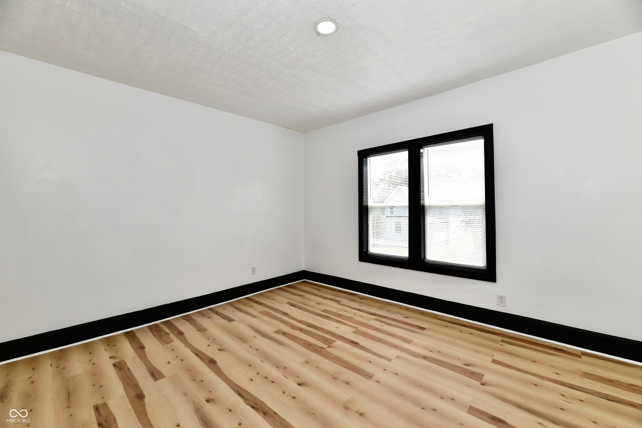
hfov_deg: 104.3
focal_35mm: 14
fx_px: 250
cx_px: 321
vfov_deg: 81.2
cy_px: 214
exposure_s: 1/250
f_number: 9
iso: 640
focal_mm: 14
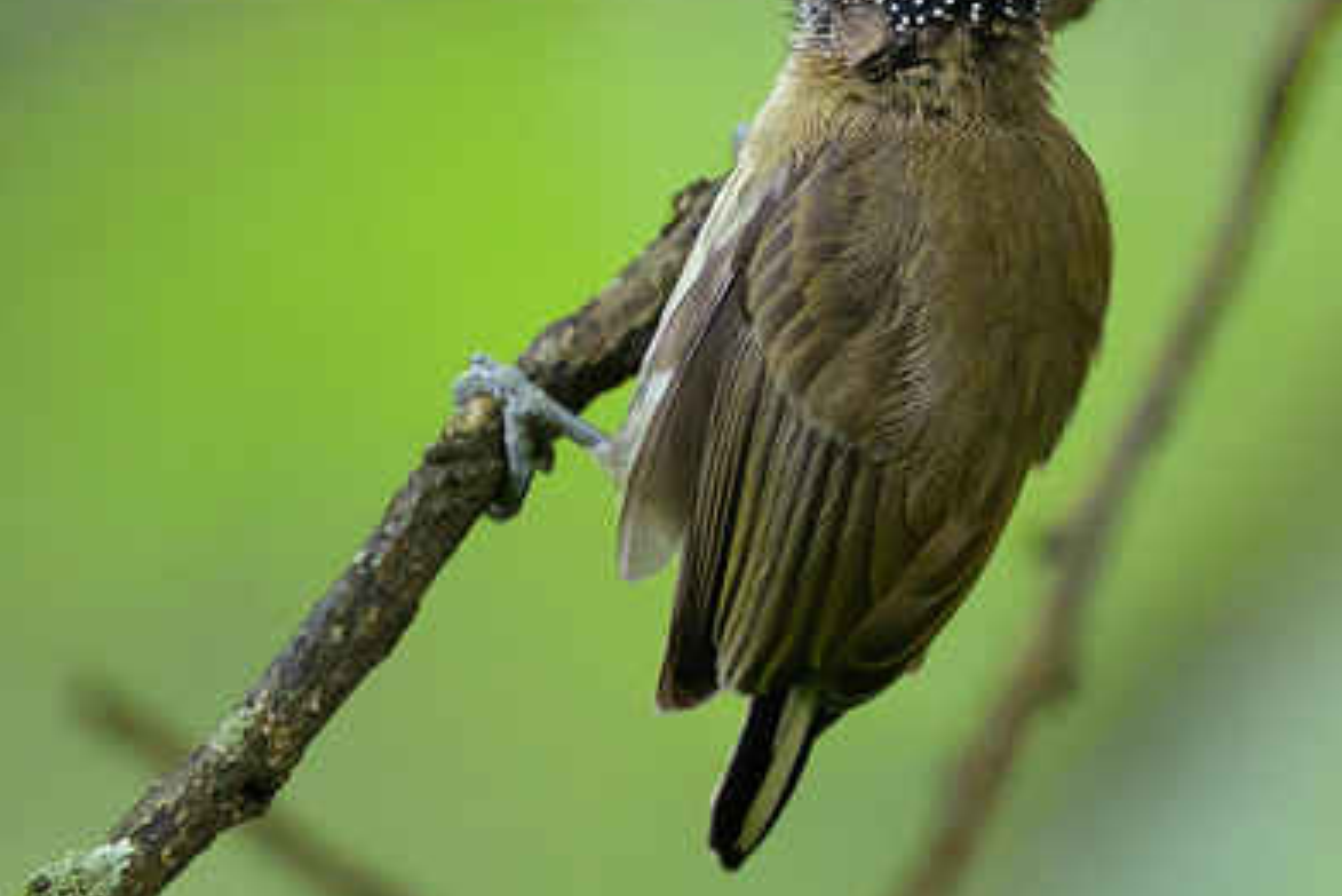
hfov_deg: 1.2
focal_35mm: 1735
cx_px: 971
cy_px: 113
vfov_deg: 0.8
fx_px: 64697
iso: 2500
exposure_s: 1/400
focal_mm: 560
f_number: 4
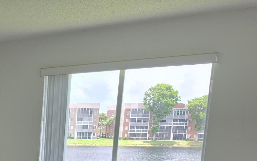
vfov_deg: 20.3
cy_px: 206
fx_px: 413
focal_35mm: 59
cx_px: -43
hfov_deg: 30.0
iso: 20
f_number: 1.4
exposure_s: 1/359
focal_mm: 6.5
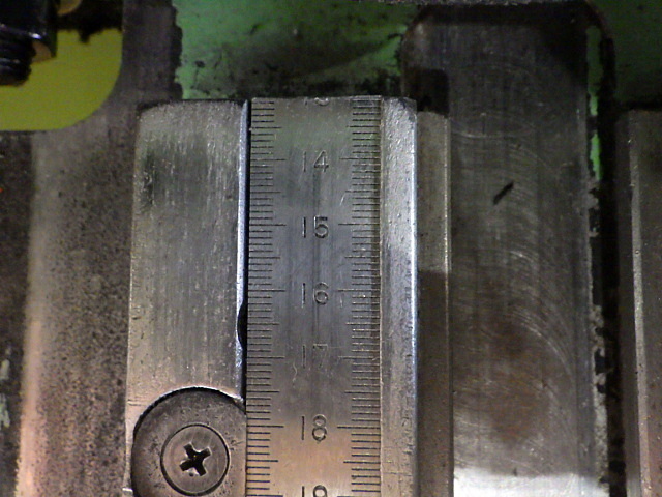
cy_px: 248
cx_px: 331
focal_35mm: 34
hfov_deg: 54.0
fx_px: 650
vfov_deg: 41.8
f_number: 3.8
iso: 1600
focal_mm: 6.1
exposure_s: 1/20
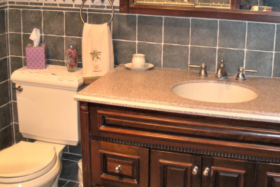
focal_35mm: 56
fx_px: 436
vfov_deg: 24.0
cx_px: 154
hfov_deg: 35.6
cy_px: 53
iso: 200
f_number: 3.5
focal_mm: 6.3
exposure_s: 1/41.5
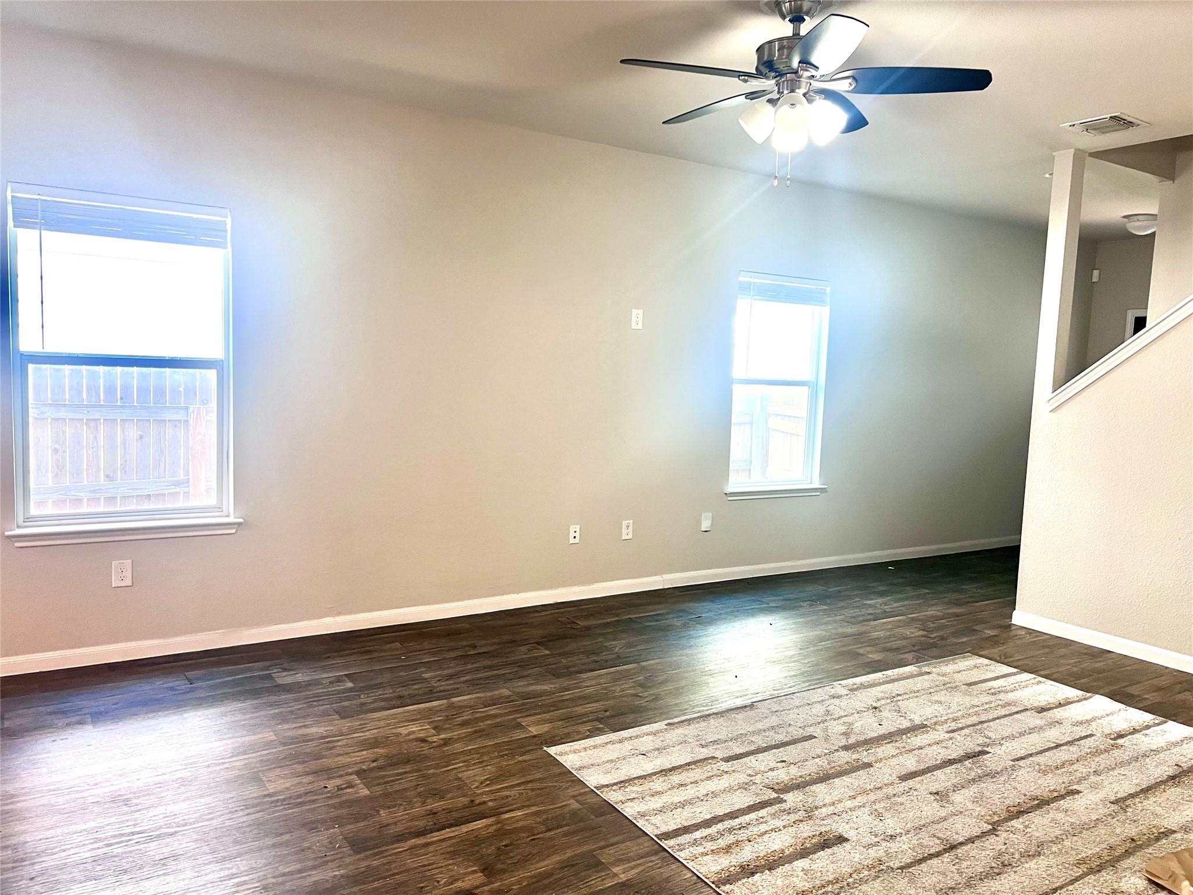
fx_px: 896
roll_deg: -2.6
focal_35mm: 26
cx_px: 596
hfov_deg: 67.3
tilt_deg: -5.7
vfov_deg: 53.1
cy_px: 448
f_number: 1.5
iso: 100
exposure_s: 1/60
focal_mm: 5.7
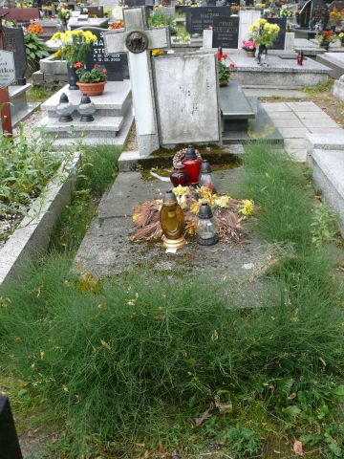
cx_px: 172
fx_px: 464
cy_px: 230
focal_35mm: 35
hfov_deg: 40.7
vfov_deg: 52.6
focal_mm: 7.4
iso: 100
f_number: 2.8
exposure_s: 1/100
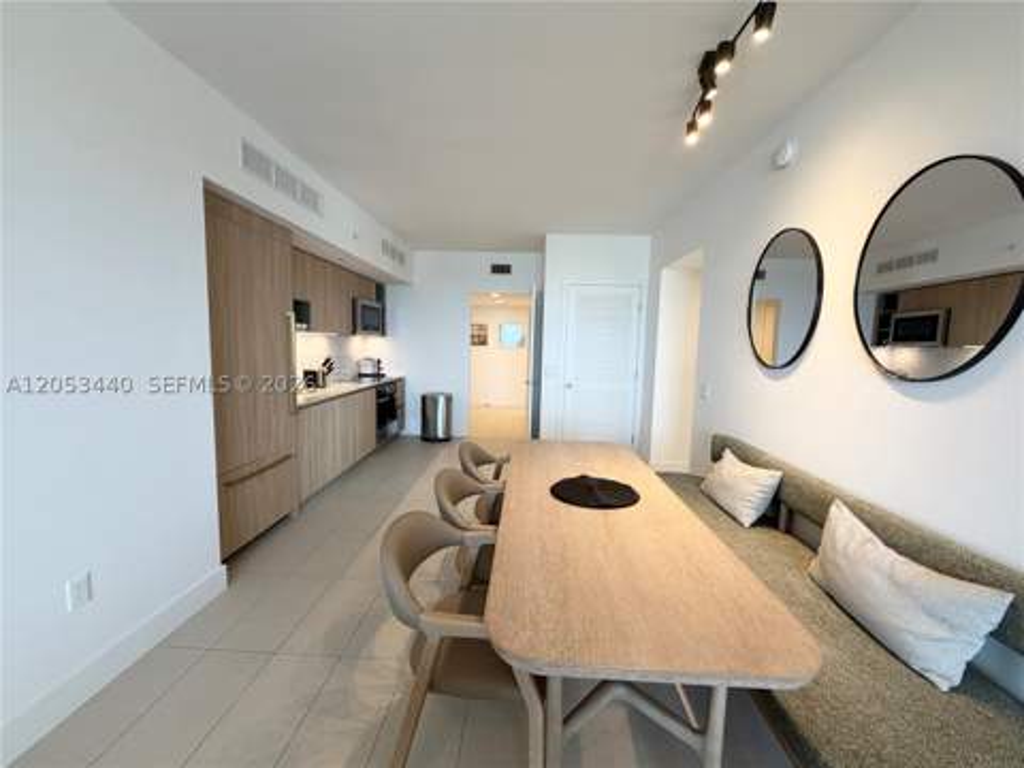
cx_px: 512
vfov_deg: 85.7
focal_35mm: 14
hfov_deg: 102.1
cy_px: 384
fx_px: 414
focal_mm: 2.22
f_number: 2.2
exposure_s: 1/120
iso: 200
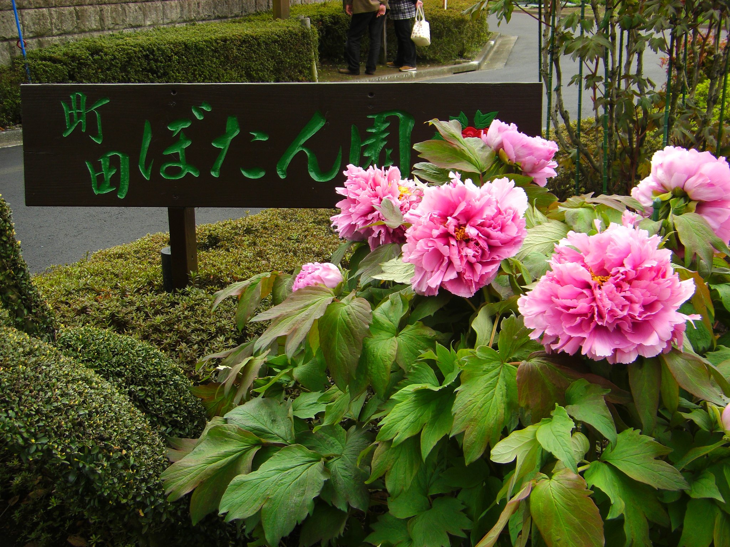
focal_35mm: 47
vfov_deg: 30.9
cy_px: 274
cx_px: 365
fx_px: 991
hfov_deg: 40.4
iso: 50
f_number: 3.6
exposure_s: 1/250
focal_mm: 7.9
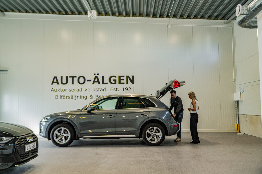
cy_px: 87
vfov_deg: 40.0
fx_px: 240
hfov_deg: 57.2
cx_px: 131
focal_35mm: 33
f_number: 3.2
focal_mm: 33
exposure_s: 1/400
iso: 2000
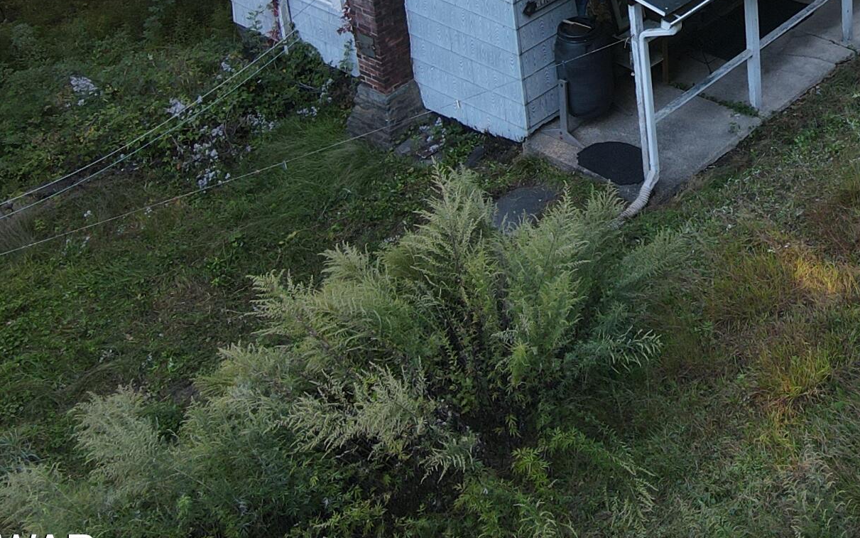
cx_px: 882
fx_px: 1477
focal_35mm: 63
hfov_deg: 30.0
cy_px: -175
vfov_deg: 19.0
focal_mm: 4.5
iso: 100
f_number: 2.8
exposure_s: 1/50
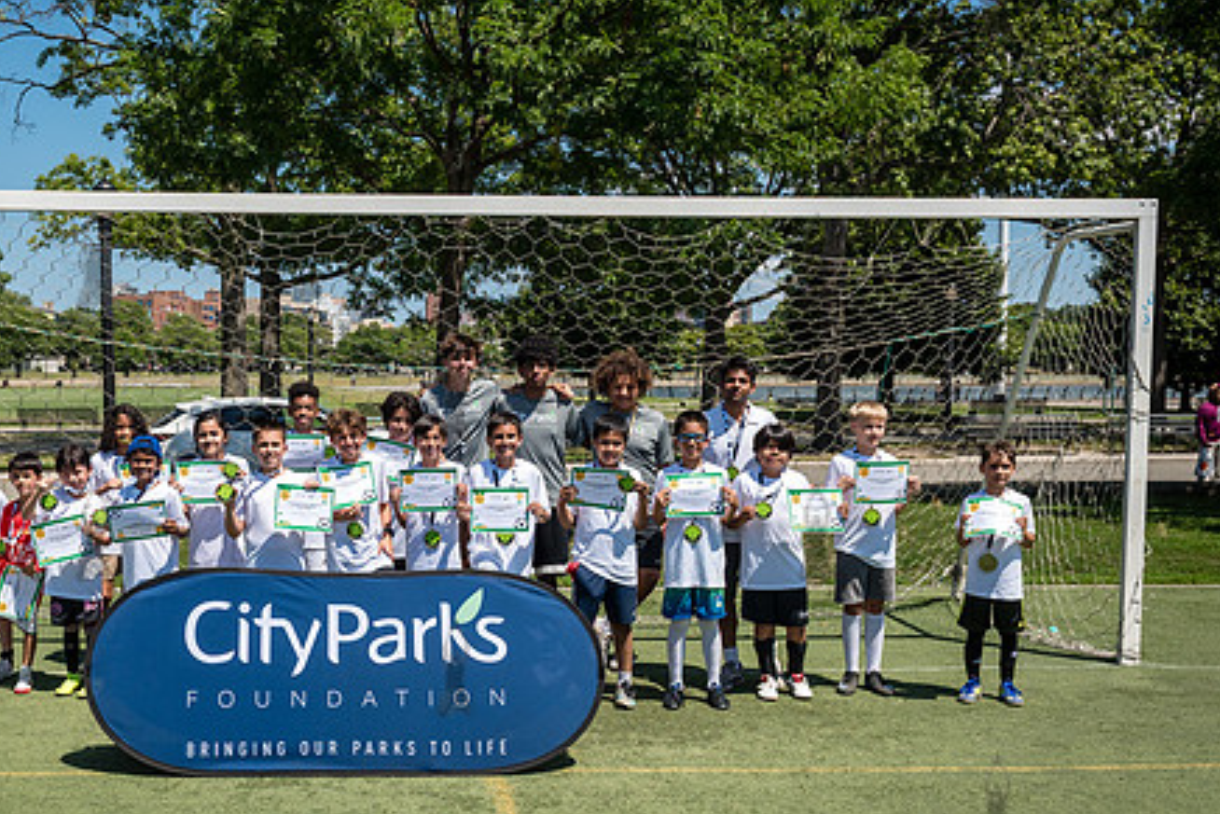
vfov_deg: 31.2
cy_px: 461
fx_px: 1458
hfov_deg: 44.9
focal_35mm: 43
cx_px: 425
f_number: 5.6
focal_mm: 27
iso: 200
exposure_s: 1/1000
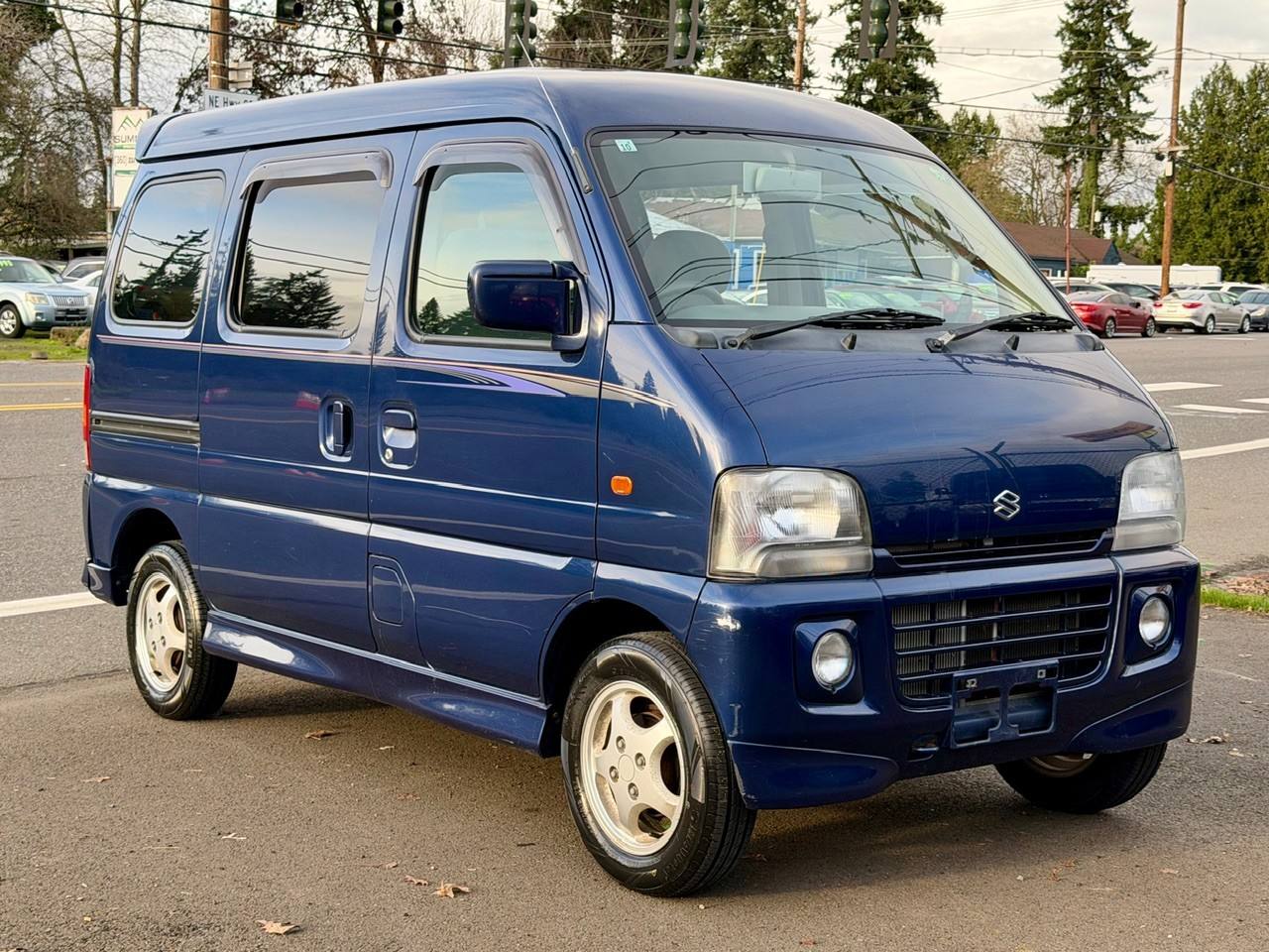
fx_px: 1760
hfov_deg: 39.7
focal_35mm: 48
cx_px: 634
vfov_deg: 30.3
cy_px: 476
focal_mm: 6.76
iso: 80
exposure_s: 1/587
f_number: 1.78
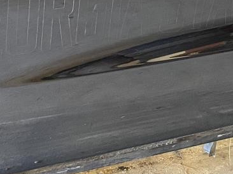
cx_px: 275
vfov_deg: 14.9
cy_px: -98
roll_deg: -10.1
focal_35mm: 91
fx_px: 612
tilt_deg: -17.8
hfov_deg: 20.3
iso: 640
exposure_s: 1/39
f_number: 1.8
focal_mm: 4.25
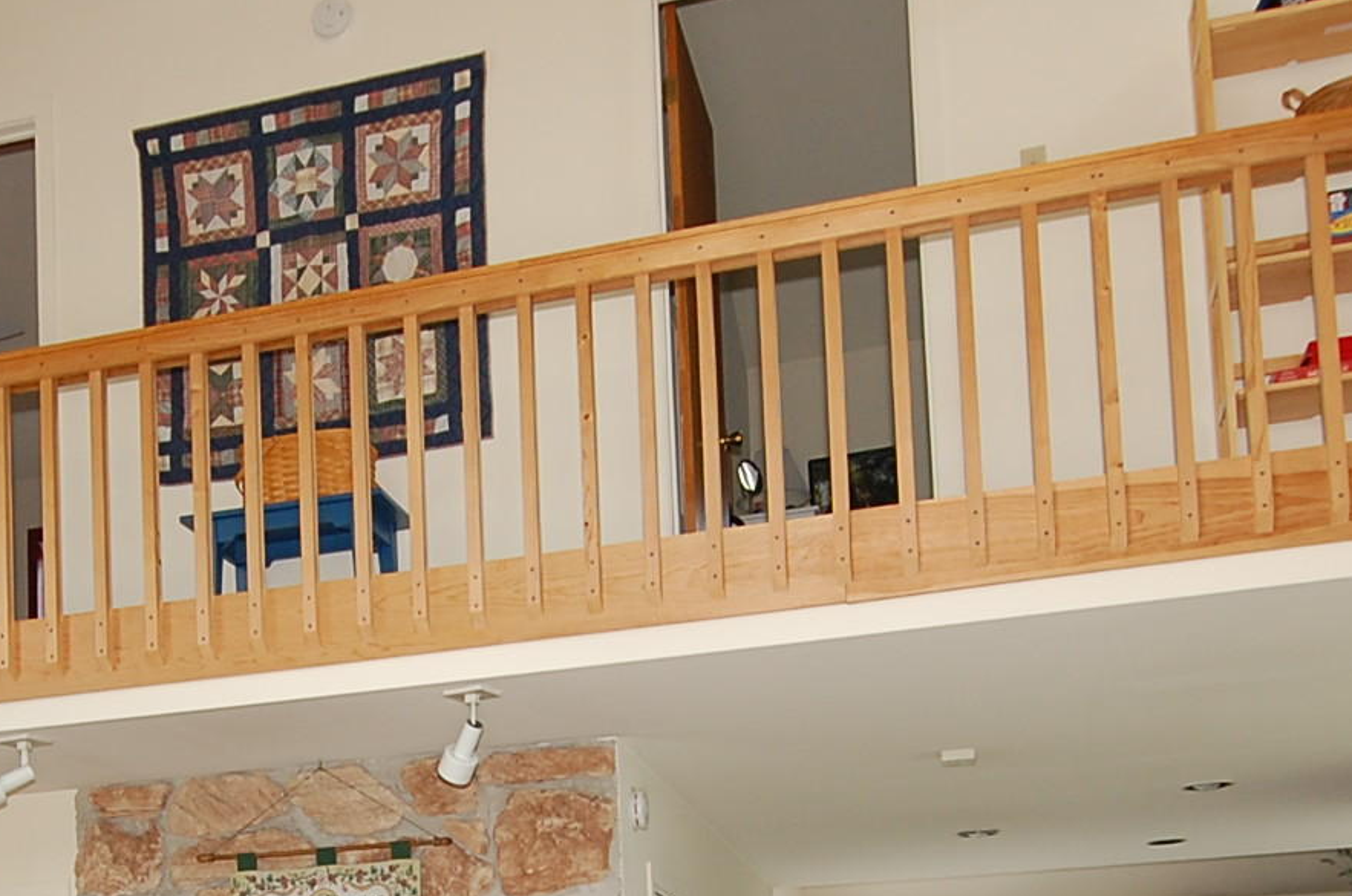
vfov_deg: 26.6
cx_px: 381
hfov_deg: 41.9
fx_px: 1724
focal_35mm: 46
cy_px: 1006
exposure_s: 1/125
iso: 400
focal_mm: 12
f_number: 5.6
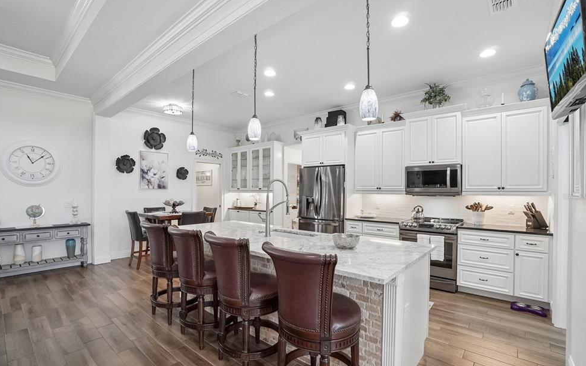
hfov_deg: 97.8
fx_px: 255
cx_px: 290
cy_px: 196
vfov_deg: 71.1
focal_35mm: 16
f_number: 8
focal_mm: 10
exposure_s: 1/30
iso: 1000
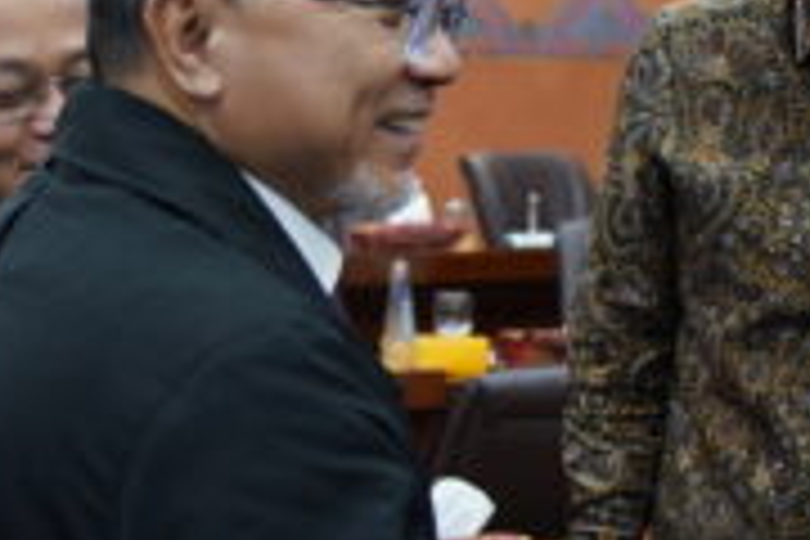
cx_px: 1042
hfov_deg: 16.6
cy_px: 320
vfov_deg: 11.7
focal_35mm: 117
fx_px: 2632
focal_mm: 31
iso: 1600
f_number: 3.5
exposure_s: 1/200
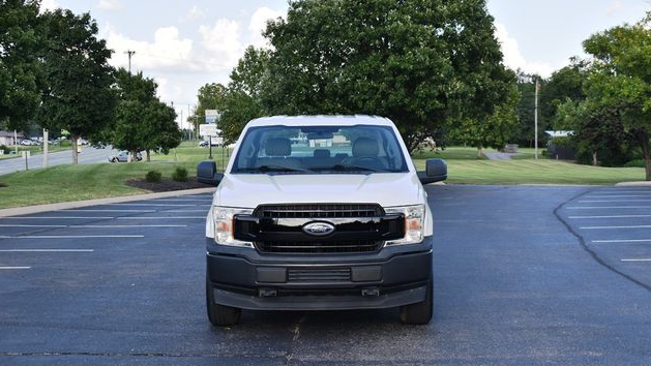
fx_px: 1105
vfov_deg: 18.8
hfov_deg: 32.8
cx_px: 326
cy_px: 171
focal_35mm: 64
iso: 200
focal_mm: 40
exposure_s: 1/250
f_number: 8
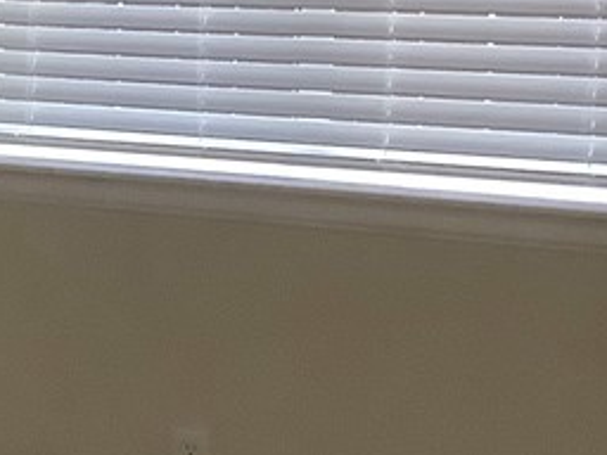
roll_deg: +3.9
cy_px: 149
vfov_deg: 11.9
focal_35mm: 124
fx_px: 2174
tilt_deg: -11.2
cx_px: -581
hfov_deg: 13.7
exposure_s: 1/60
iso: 250
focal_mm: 3.3
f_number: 2.4
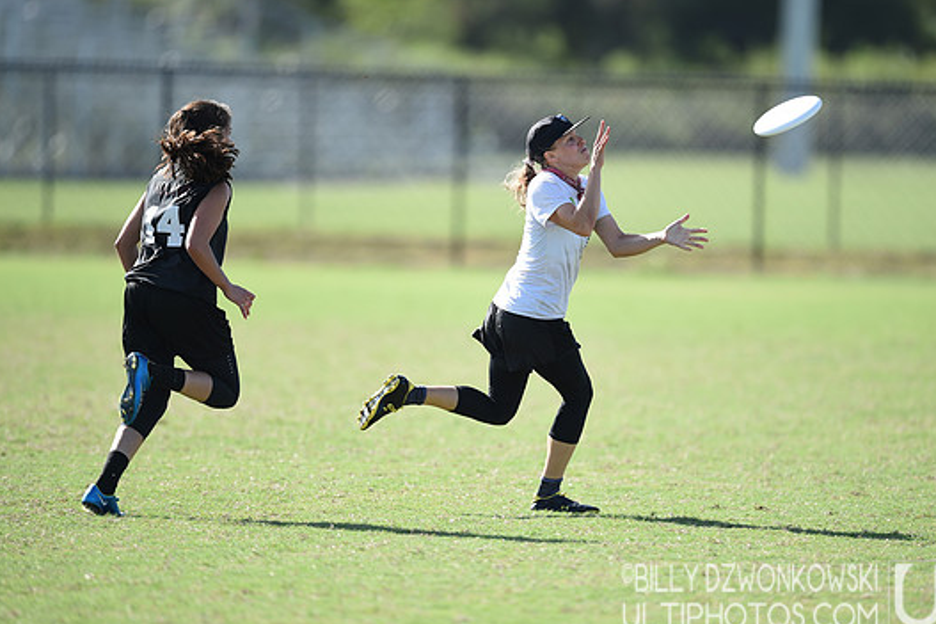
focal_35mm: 440
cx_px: 508
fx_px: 11436
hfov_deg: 4.7
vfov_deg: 3.1
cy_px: 308
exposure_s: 1/800
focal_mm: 400
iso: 100
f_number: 2.8
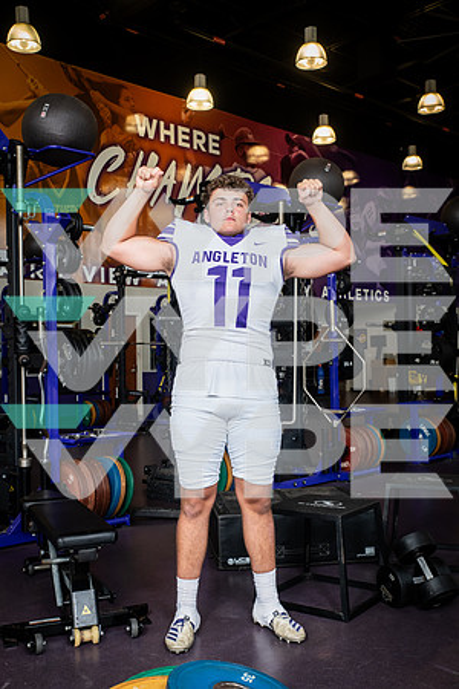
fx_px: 765
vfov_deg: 48.5
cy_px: 344
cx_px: 230
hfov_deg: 33.4
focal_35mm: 40
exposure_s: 1/250
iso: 800
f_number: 7.1
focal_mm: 40
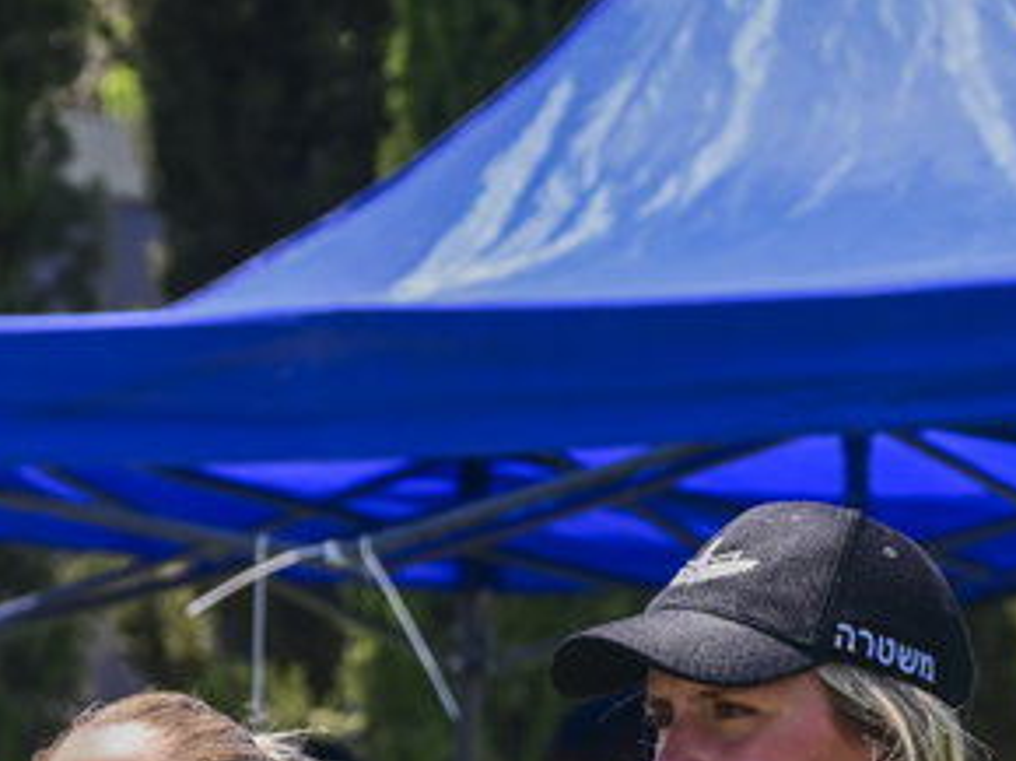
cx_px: 427
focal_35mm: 339
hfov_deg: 5.8
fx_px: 9942
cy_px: 1348
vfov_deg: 4.3
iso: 200
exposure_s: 1/800
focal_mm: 73
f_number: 4.5
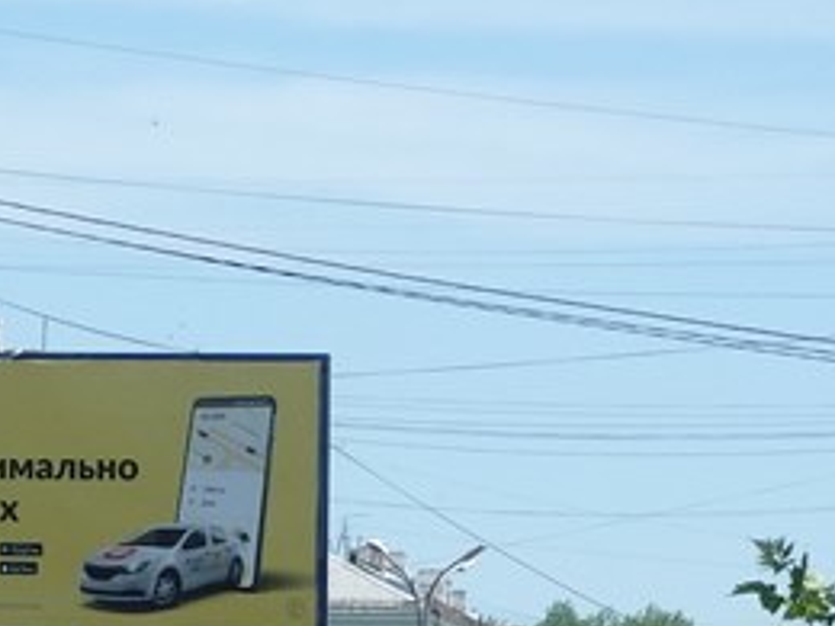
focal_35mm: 315
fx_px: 7598
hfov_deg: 6.3
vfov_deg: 4.7
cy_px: 738
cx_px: 71
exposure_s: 1/640
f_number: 4.6
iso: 100
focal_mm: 14.4
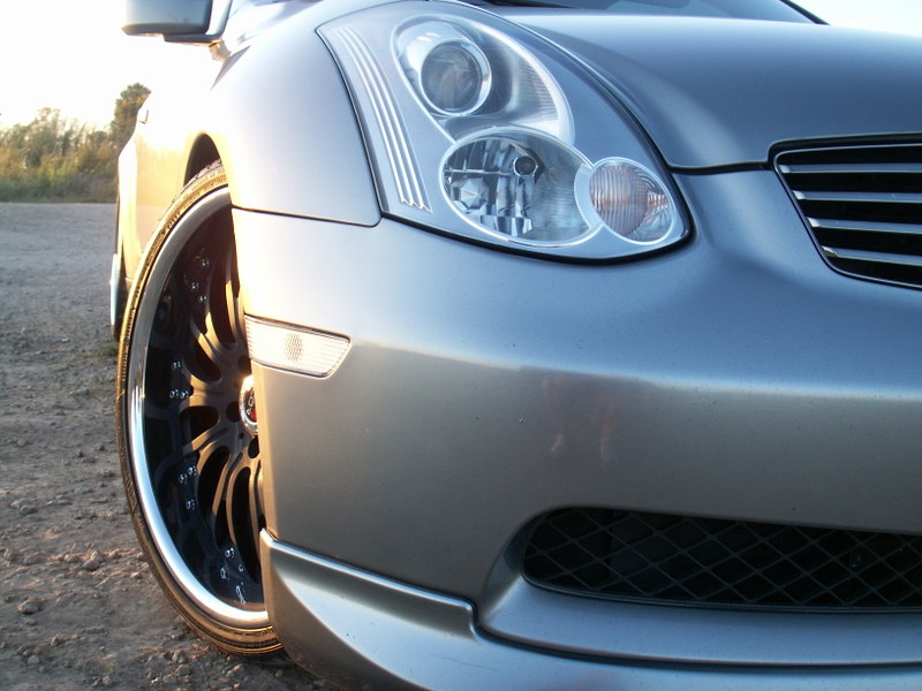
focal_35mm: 37
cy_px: 346
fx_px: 985
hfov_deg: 50.1
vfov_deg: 38.7
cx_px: 461
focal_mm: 7.7
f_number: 3.5
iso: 50
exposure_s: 1/50
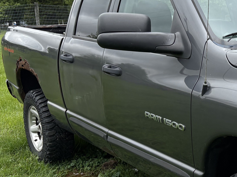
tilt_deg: -10.9
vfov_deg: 21.6
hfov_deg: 25.1
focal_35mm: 68
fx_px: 466
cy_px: 104
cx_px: 300
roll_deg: +1.1
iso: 50
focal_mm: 5.96
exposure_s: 1/1337
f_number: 1.6
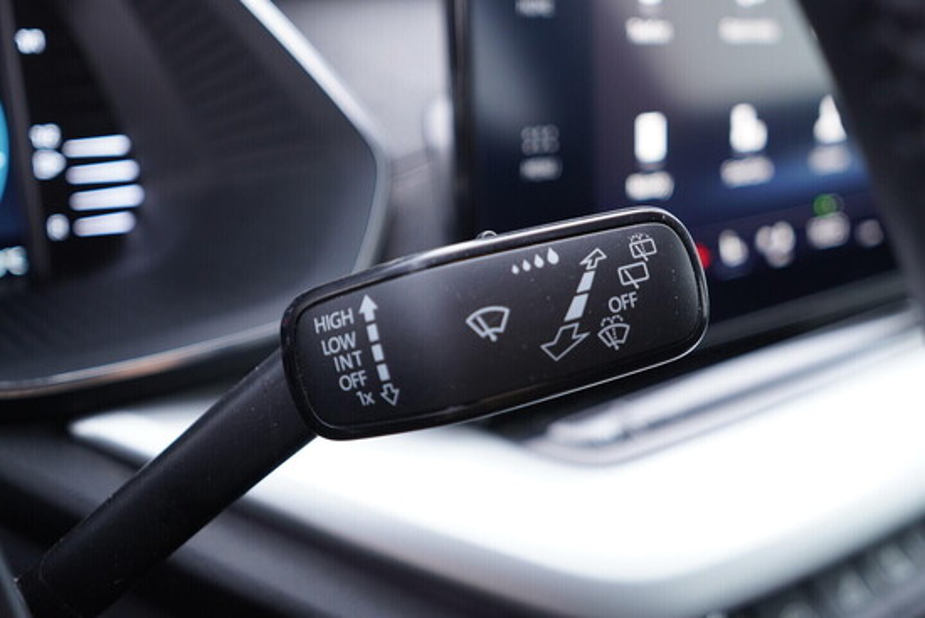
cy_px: 309
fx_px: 925
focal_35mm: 36
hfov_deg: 53.1
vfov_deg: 36.9
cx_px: 462
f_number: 2.8
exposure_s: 1/40
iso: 400
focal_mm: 24
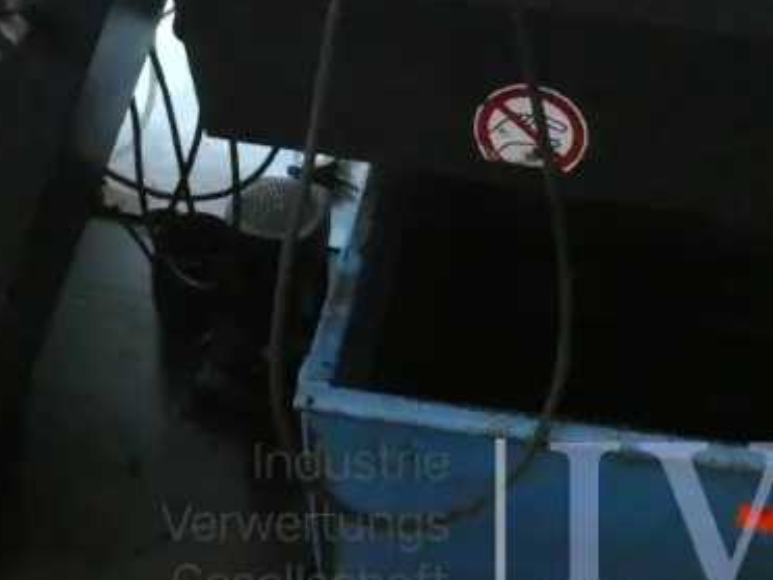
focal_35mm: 66
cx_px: 318
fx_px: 1474
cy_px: -37
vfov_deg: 21.3
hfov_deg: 29.3
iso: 2500
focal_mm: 4.3
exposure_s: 1/125
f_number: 3.3
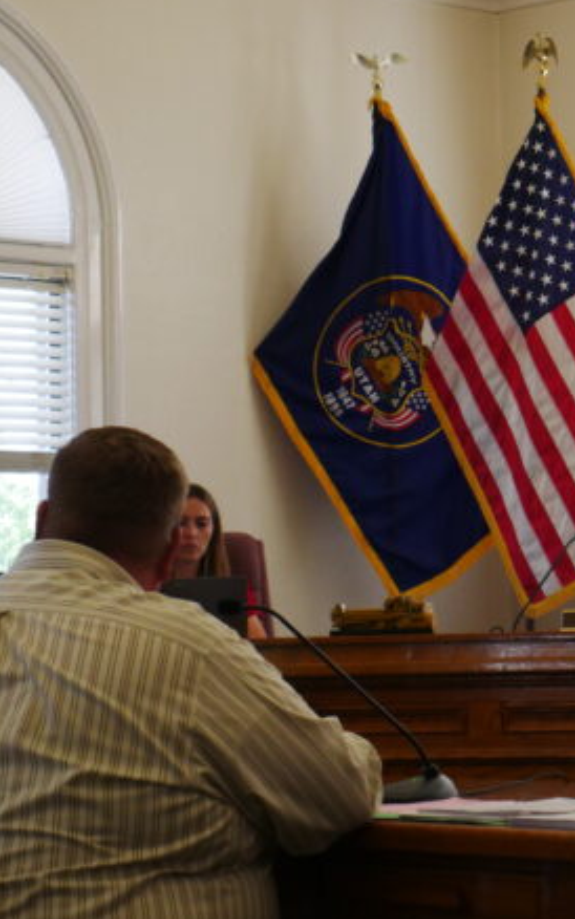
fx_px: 3057
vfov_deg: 17.1
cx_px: 558
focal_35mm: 122
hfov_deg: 10.7
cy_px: 465
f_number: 5.6
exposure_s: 1/160
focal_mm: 42
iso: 1600
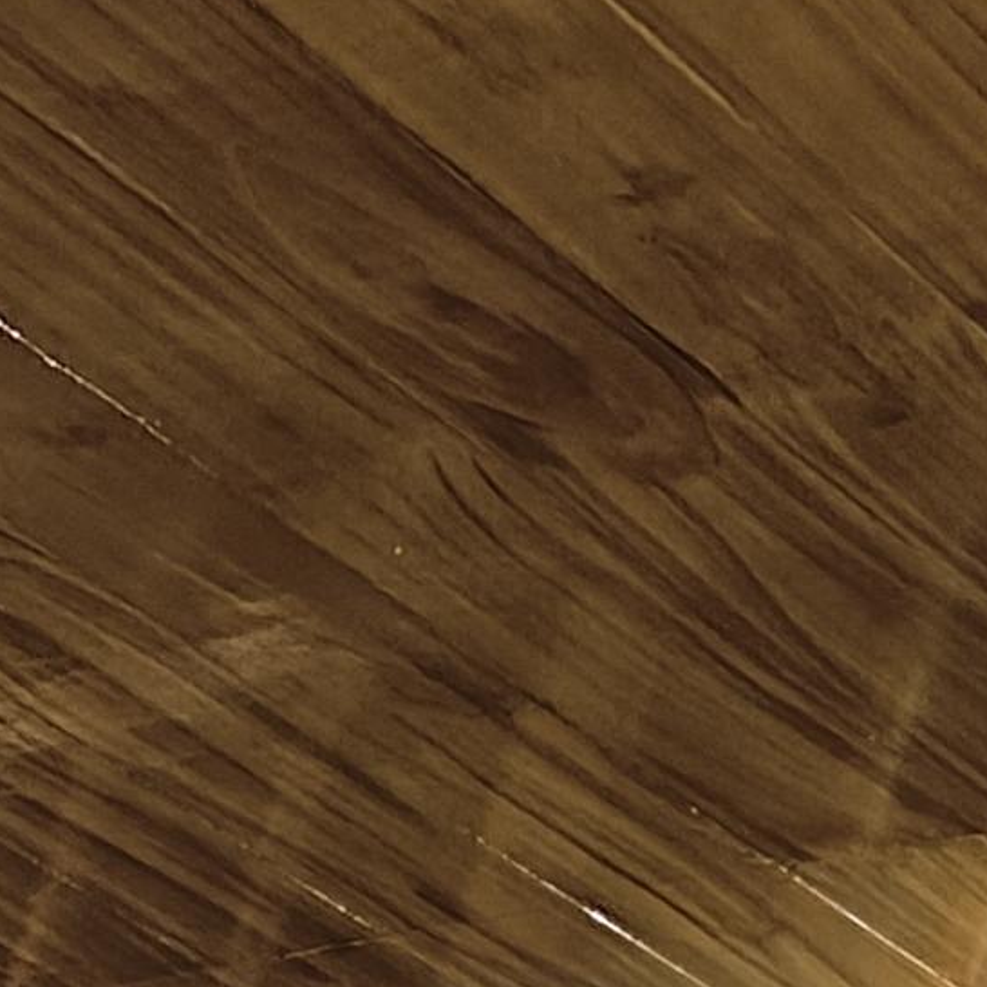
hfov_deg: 10.8
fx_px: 5129
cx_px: -210
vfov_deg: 9.6
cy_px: 2495
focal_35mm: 159
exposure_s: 1/17
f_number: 1.8
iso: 1000
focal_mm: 5.59
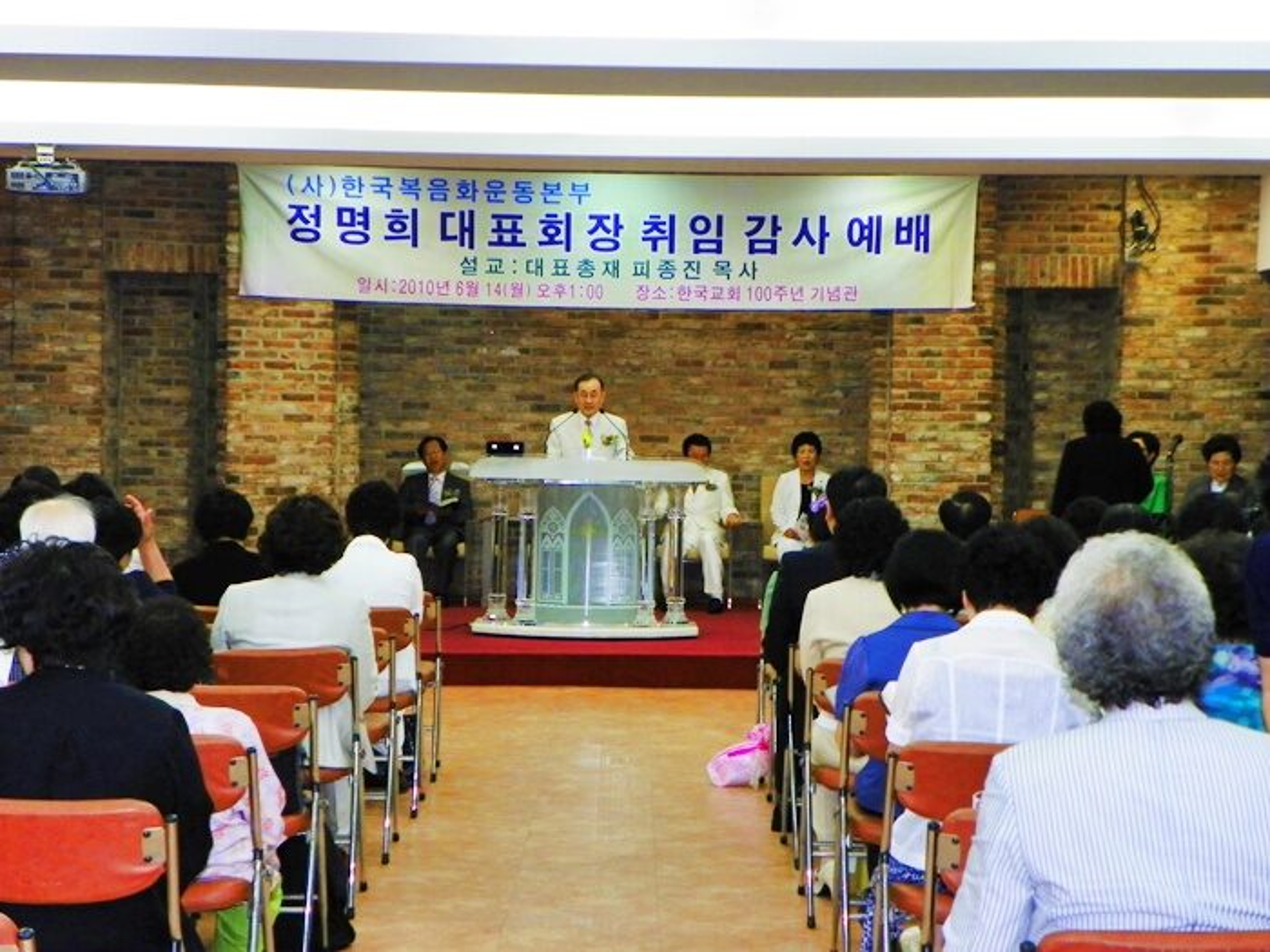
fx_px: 2348
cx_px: 635
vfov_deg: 22.9
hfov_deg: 30.3
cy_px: 476
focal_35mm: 64
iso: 200
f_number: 3.5
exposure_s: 1/40
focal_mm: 11.4
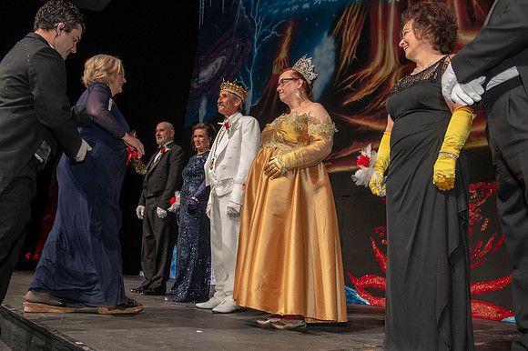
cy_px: 176
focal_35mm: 32
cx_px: 264
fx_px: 469
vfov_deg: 41.1
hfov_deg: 58.7
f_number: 5.6
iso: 1600
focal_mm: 32
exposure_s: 1/250
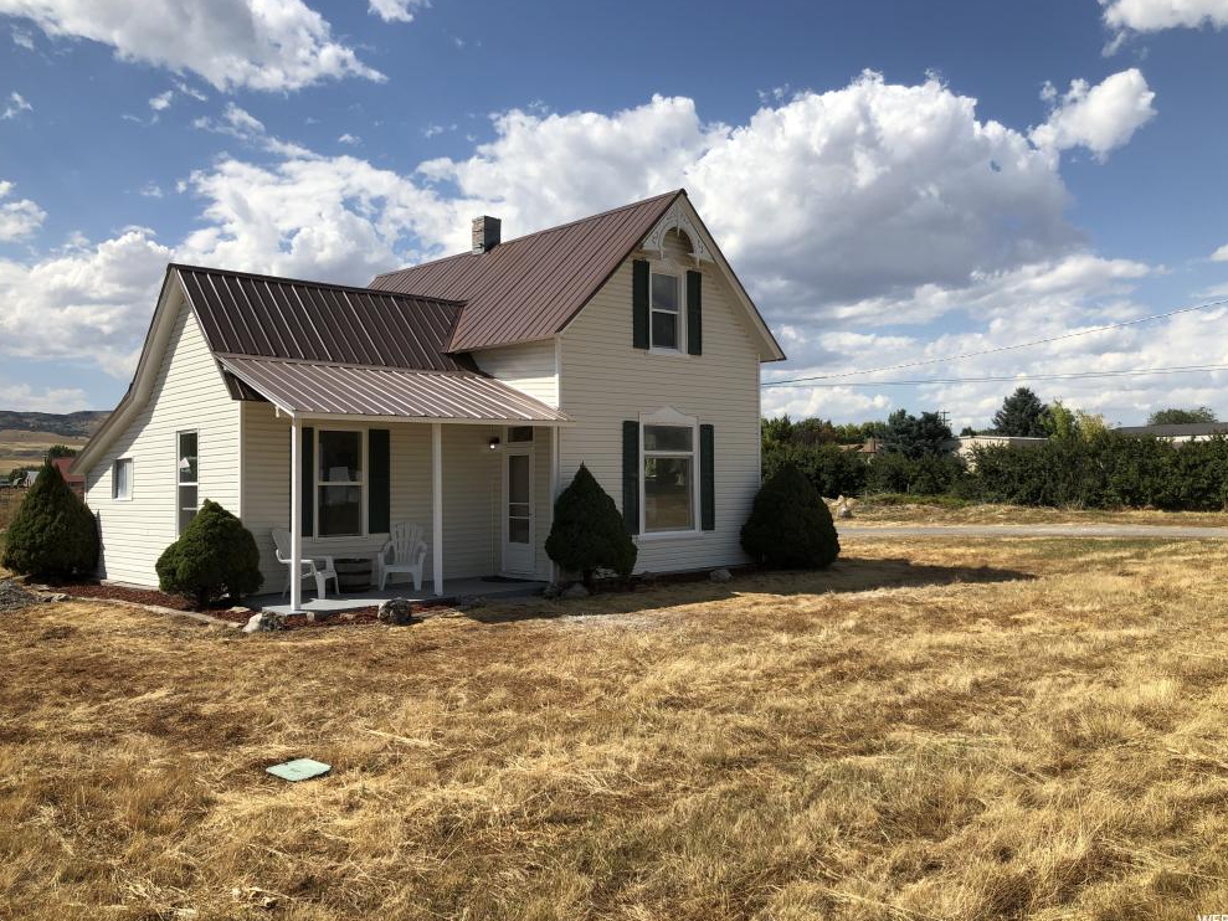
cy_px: 453
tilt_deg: +3.8
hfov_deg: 61.6
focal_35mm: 29
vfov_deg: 48.2
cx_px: 626
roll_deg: +1.7
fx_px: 1029
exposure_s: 1/2825
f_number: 1.8
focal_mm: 3.99
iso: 20
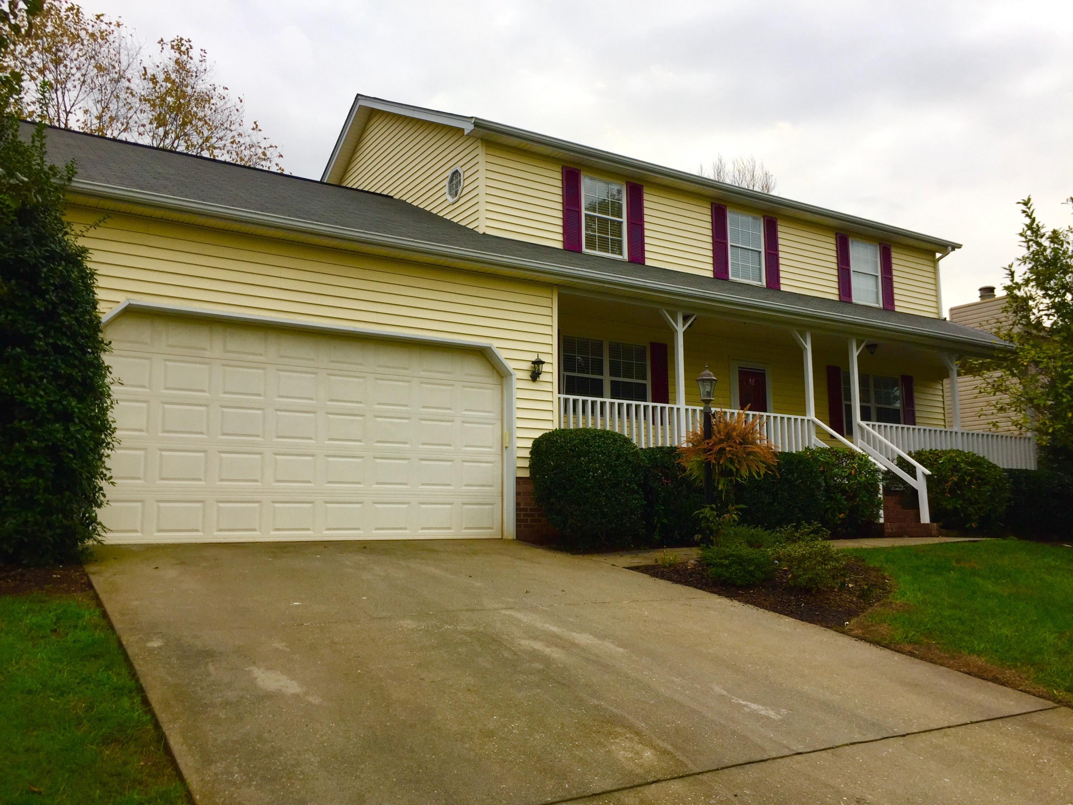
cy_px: 402
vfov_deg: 48.2
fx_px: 899
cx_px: 536
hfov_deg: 61.7
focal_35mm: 29
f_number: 2.2
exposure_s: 1/120
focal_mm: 4.15
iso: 32
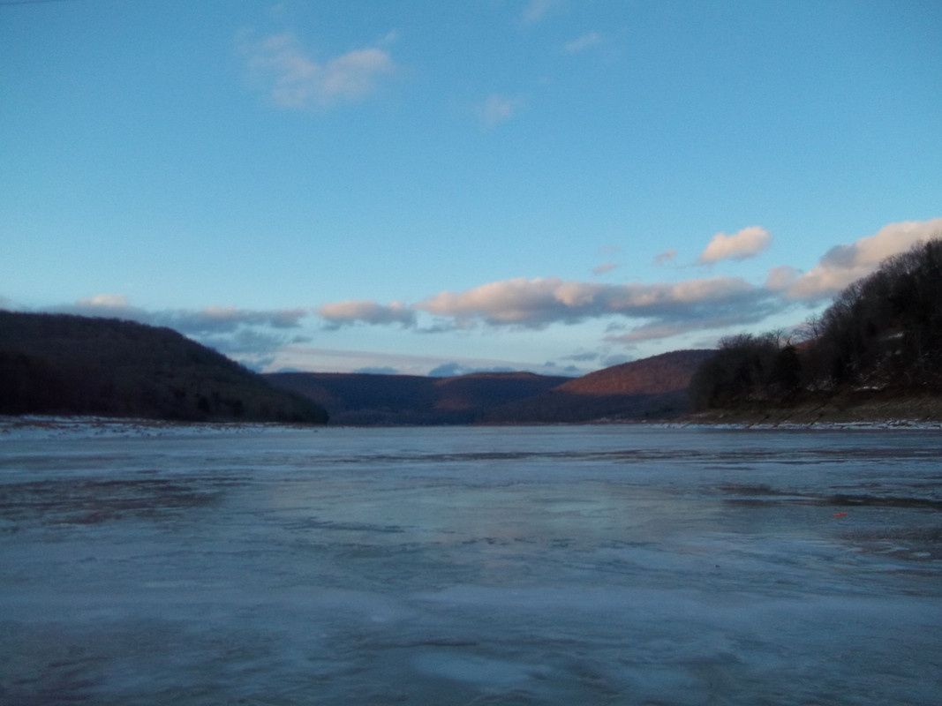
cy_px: 353
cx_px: 471
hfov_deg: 56.8
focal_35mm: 32
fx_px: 871
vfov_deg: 44.2
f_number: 2.9
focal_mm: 5.7
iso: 80
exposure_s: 1/400
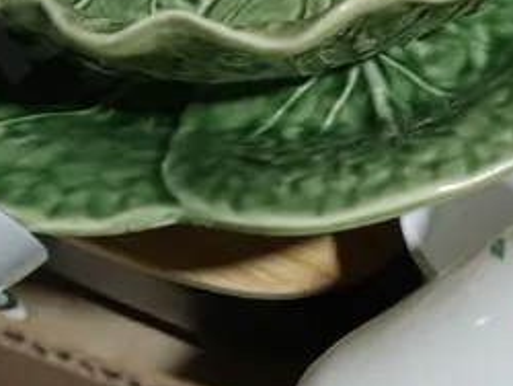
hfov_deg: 12.0
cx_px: 435
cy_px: -293
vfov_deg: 8.7
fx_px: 2433
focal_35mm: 164
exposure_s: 1/60
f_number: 4.4
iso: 250
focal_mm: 20
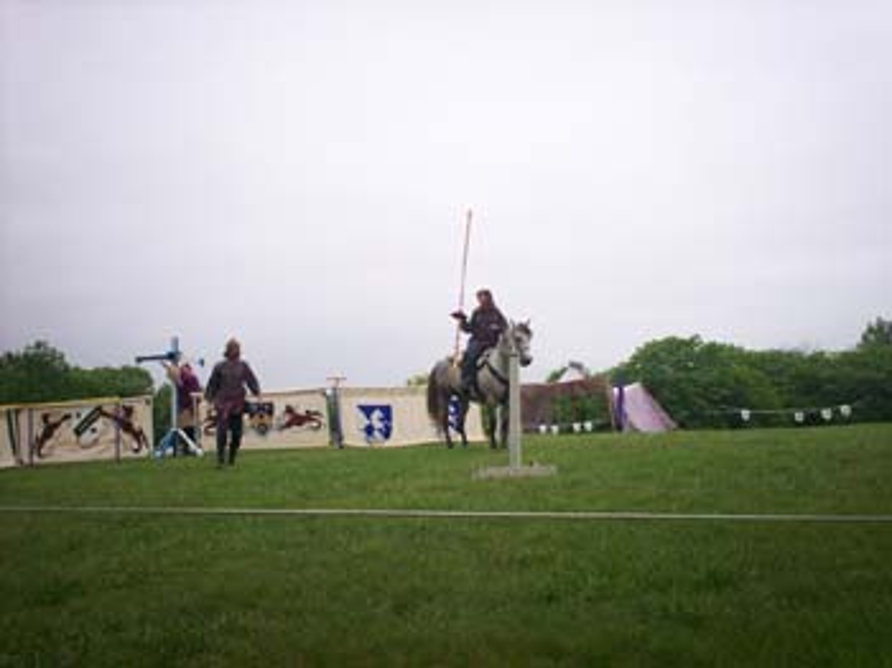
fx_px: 927
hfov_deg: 51.4
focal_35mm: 36
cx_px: 446
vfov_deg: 39.6
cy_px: 334
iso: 100
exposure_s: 1/446
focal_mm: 6
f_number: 4.5
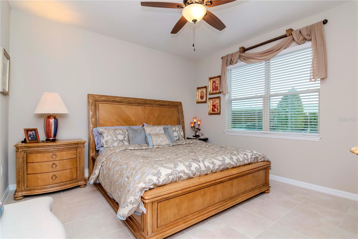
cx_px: 179
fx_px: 164
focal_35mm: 16
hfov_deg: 95.0
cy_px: 120
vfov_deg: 72.0
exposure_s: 1/125
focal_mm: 11
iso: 800
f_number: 7.1
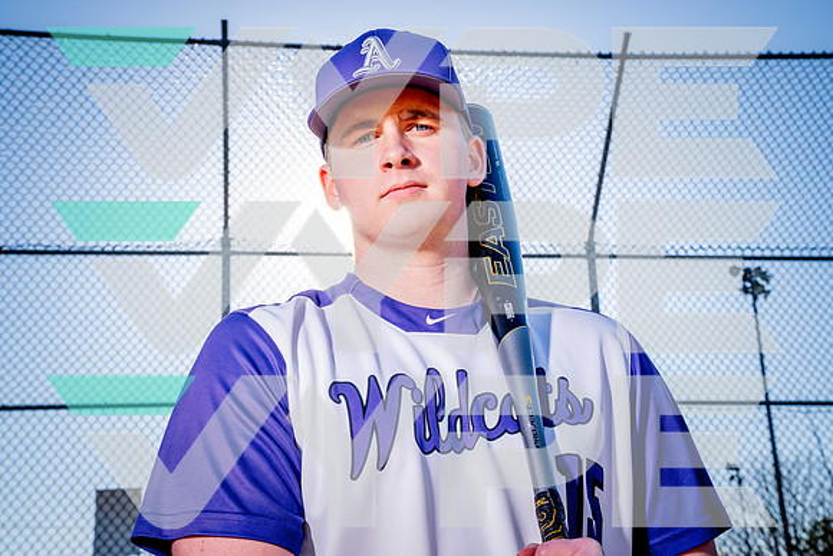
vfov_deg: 24.2
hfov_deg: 35.6
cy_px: 278
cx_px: 416
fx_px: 1296
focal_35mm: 56
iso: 200
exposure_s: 1/125
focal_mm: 56
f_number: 13
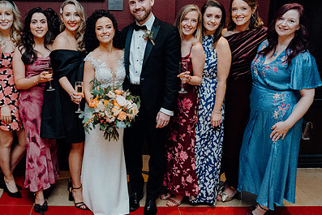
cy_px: 86
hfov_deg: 49.6
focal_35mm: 38
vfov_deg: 35.0
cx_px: 102
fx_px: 340
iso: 3200
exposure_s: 1/160
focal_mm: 26
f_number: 3.5
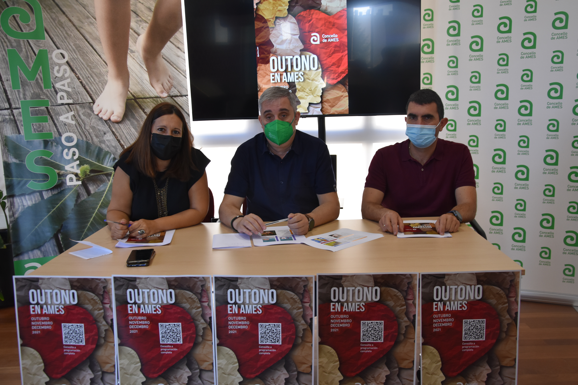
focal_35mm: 33
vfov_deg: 40.0
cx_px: 289
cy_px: 192
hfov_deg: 57.2
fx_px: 530
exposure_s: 1/100
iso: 800
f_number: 5
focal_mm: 22
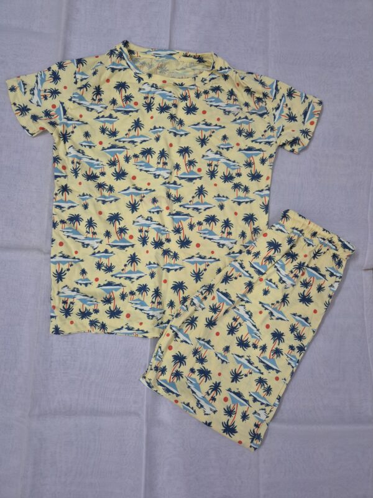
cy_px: 249
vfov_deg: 73.9
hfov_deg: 58.9
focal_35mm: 23
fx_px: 330
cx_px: 186
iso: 500
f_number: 1.8
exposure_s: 1/100
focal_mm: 5.4
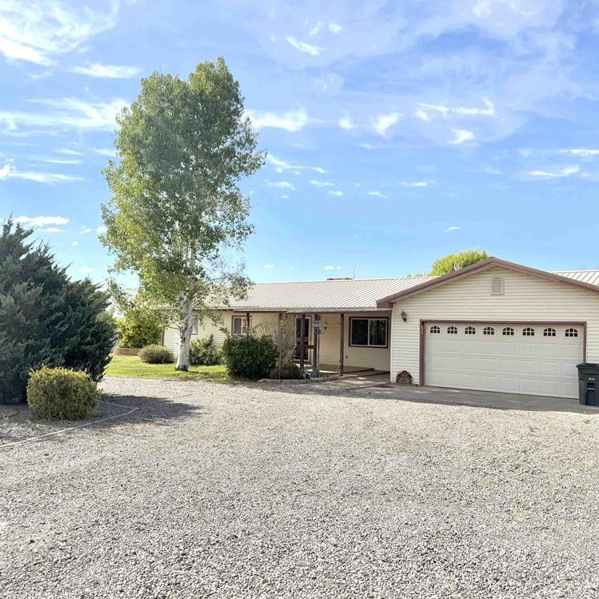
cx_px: 321
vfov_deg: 55.6
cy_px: 301
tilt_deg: +4.9
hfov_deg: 55.6
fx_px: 568
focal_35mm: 29
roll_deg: -1.9
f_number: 1.78
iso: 80
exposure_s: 1/5714
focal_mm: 6.76
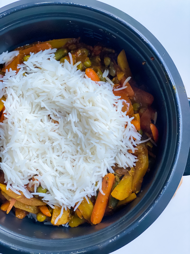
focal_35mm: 52
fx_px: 381
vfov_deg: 36.8
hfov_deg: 28.0
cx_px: 95
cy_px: 127
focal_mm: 6
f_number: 2
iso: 250
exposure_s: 1/120
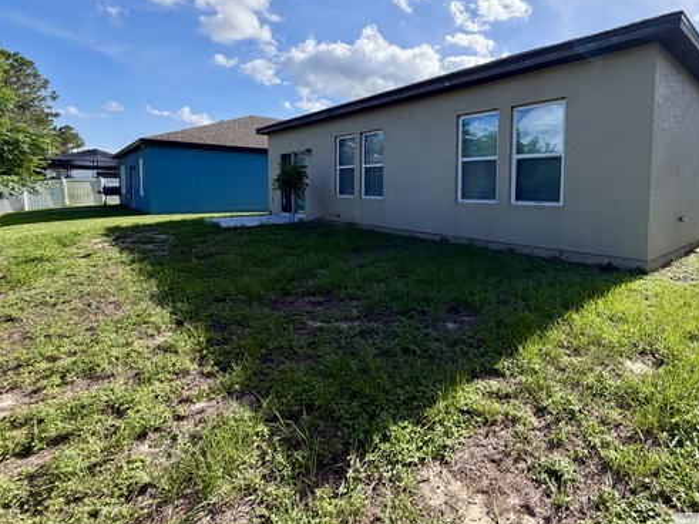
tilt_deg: -4.3
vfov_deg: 68.1
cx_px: 428
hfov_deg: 83.4
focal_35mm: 19
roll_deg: -1.0
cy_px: 214
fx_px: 384
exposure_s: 1/888
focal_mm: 2.22
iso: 32
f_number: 2.2
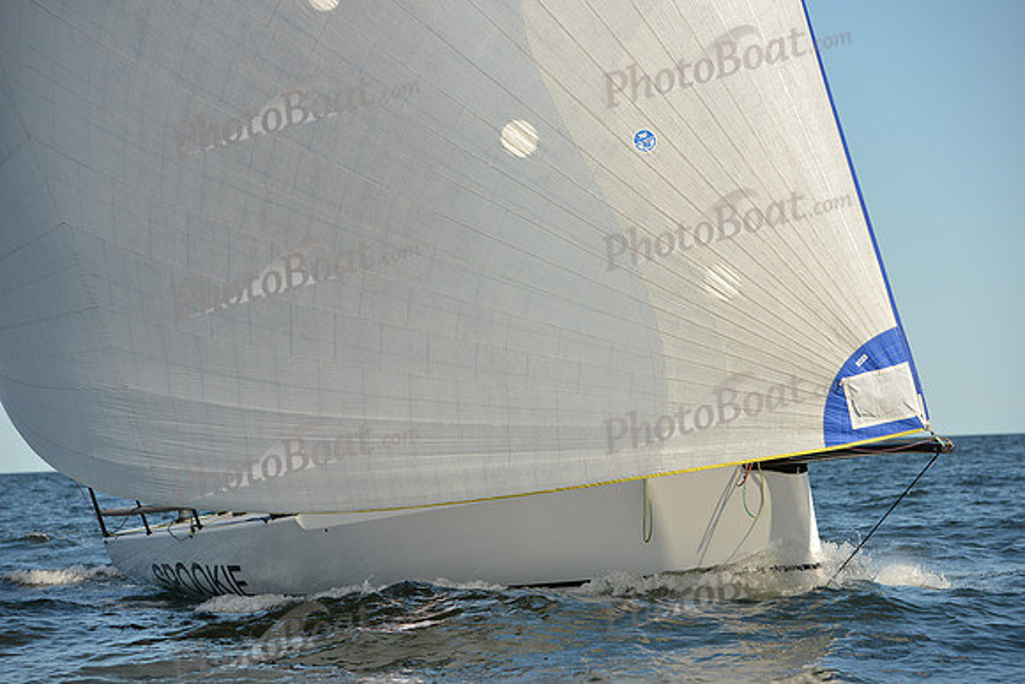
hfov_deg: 17.1
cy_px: 342
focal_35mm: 120
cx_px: 512
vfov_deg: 11.4
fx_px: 3417
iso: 320
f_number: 6.3
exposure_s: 1/1000
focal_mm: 120
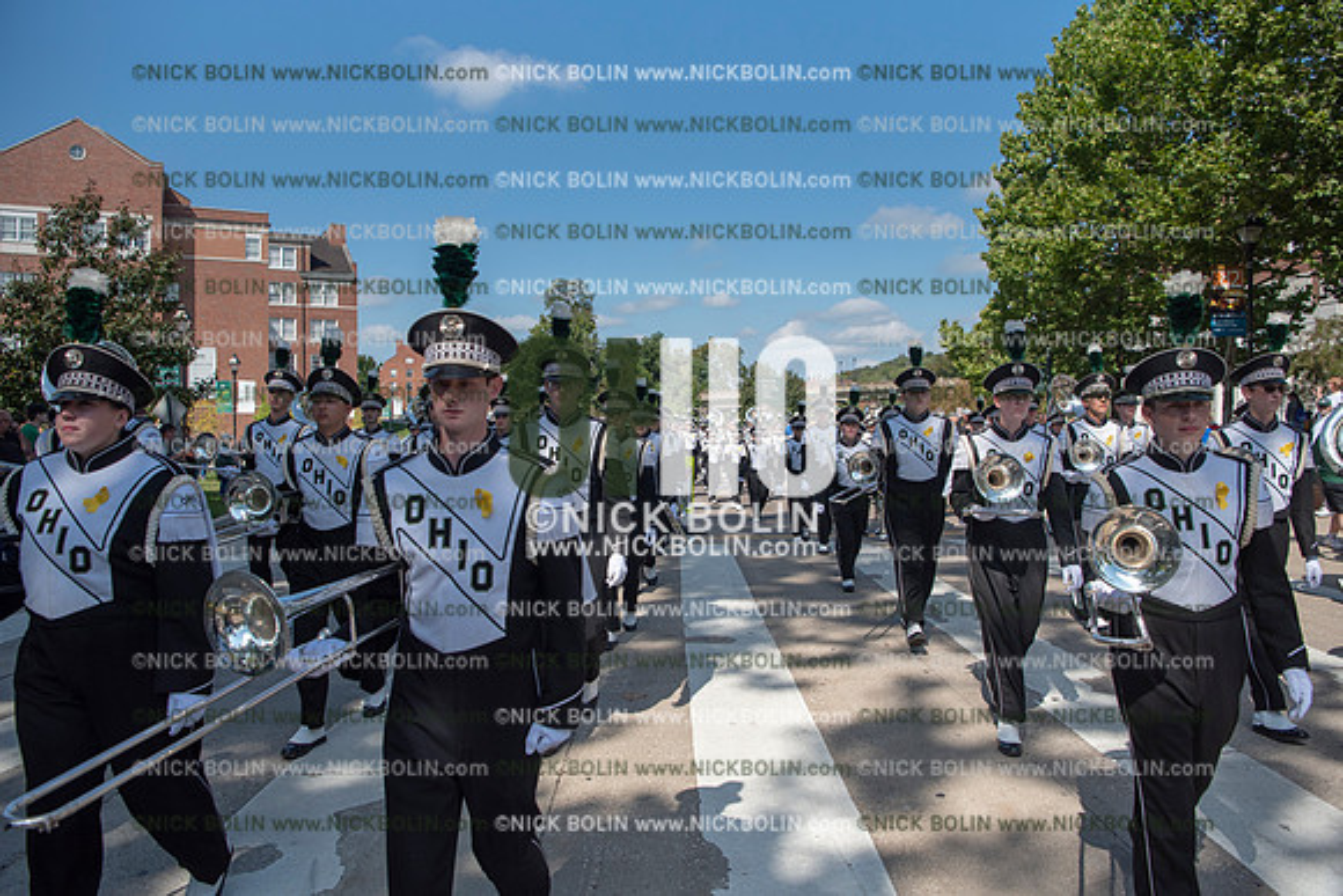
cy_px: 448
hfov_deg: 73.7
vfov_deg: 53.2
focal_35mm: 24
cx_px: 672
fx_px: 896
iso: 400
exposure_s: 1/4000
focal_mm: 24
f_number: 5
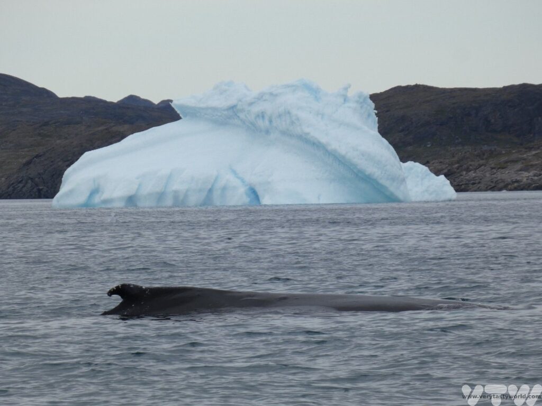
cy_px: 203
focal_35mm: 515
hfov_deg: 3.8
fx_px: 8064
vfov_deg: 2.9
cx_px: 271
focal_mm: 92.3
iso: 80
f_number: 5.6
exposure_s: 1/320
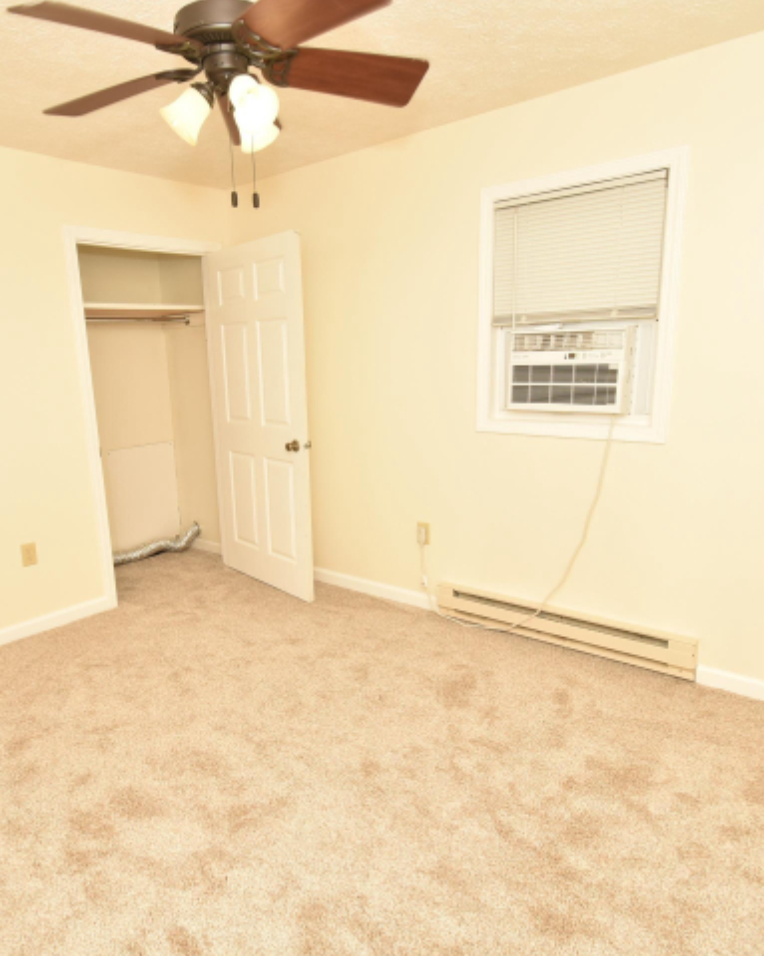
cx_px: 307
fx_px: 622
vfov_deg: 75.0
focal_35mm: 22
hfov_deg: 62.6
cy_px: 495
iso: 400
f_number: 10
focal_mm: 10
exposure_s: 1/100
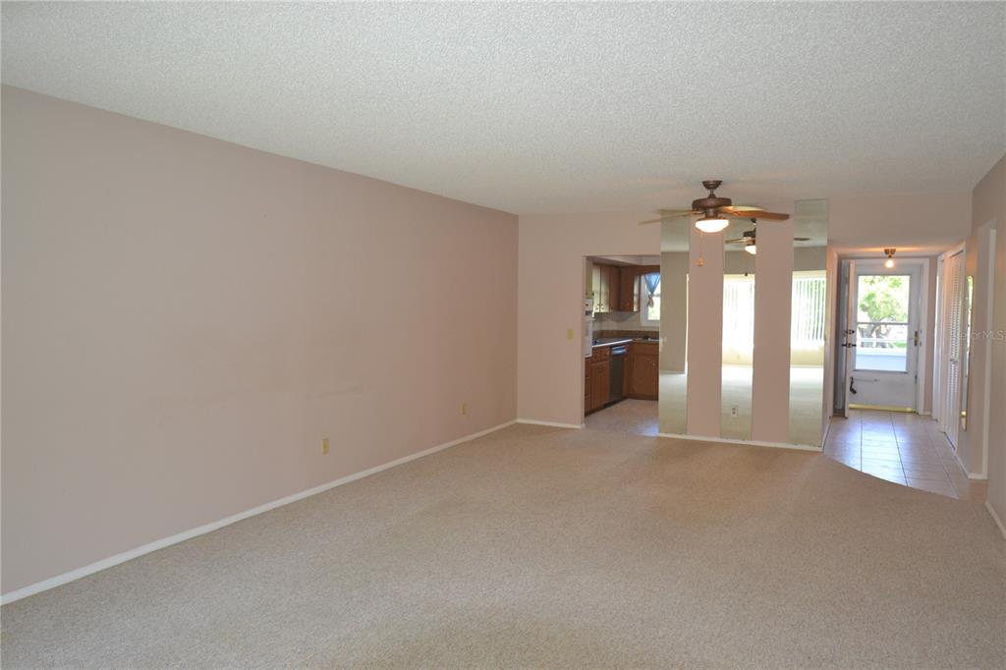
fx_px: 670
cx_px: 503
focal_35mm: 24
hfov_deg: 73.8
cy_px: 335
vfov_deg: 53.1
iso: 640
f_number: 4.2
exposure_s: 1/60
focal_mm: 16
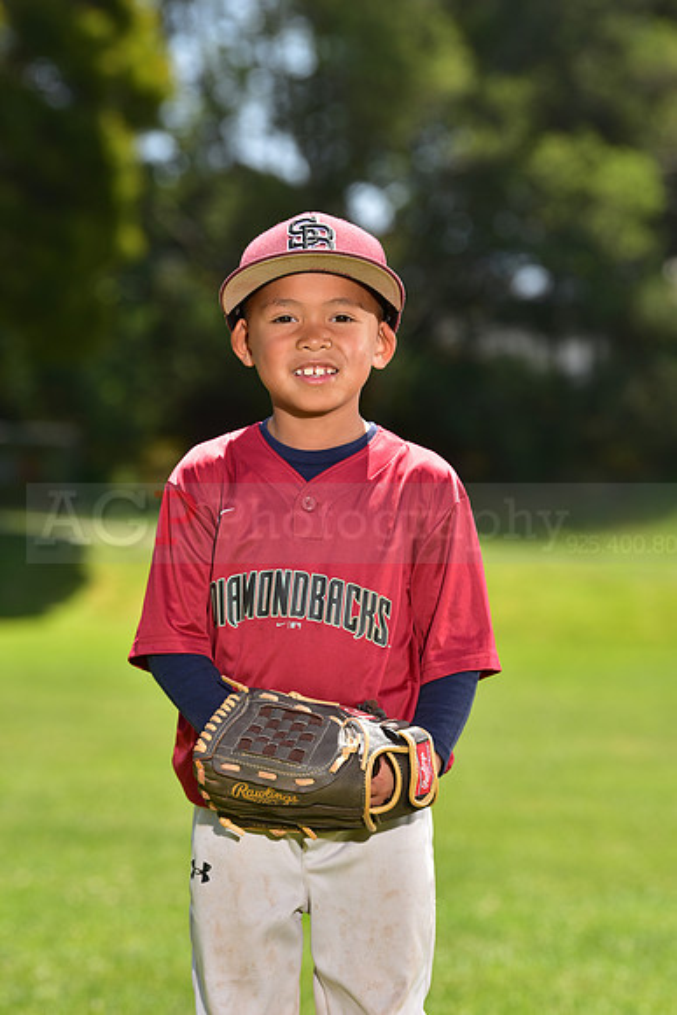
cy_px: 508
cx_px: 338
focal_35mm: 155
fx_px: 4369
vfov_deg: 13.2
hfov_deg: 8.9
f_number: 5.6
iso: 80
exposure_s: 1/200
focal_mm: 155
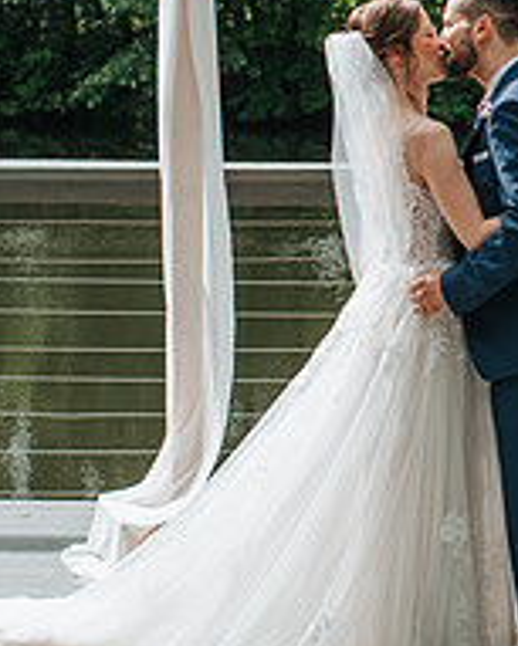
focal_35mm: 151
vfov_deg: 12.7
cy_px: 230
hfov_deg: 10.1
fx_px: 2891
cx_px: 552
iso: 100
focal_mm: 35
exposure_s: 1/800
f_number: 3.5
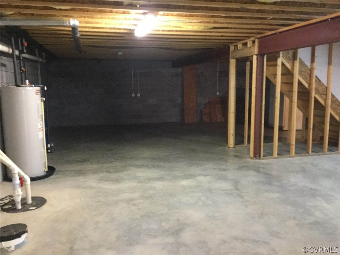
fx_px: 304
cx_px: 170
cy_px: 128
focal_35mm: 31
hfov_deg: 58.4
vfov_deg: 45.4
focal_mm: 3.3
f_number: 2.4
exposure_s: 1/15
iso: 320
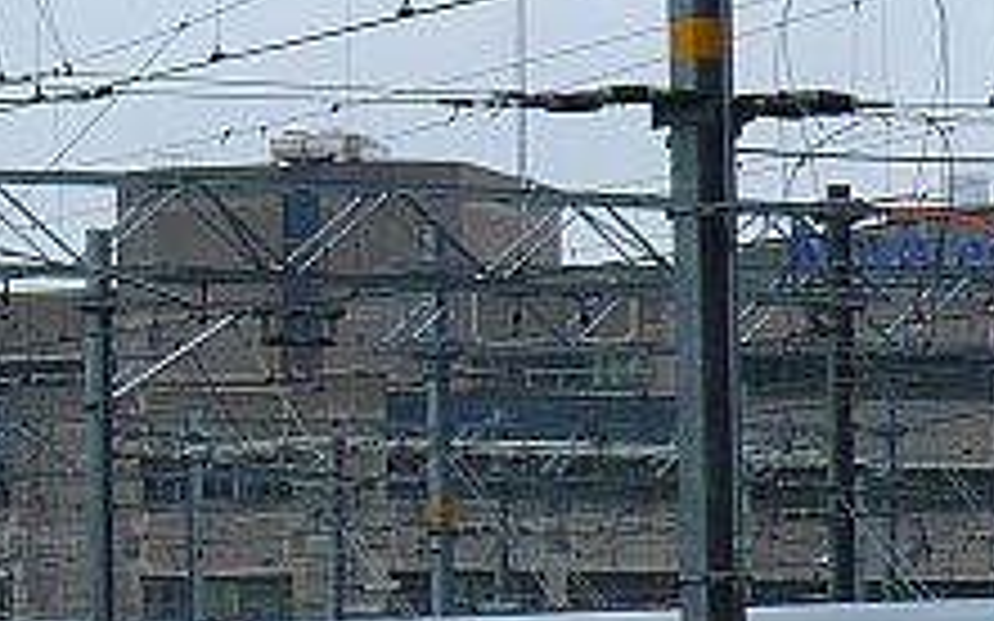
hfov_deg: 6.9
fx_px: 7989
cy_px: 324
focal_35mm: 295
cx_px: -958
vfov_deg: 4.4
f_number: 3.7
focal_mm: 9.9
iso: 100
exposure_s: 1/60
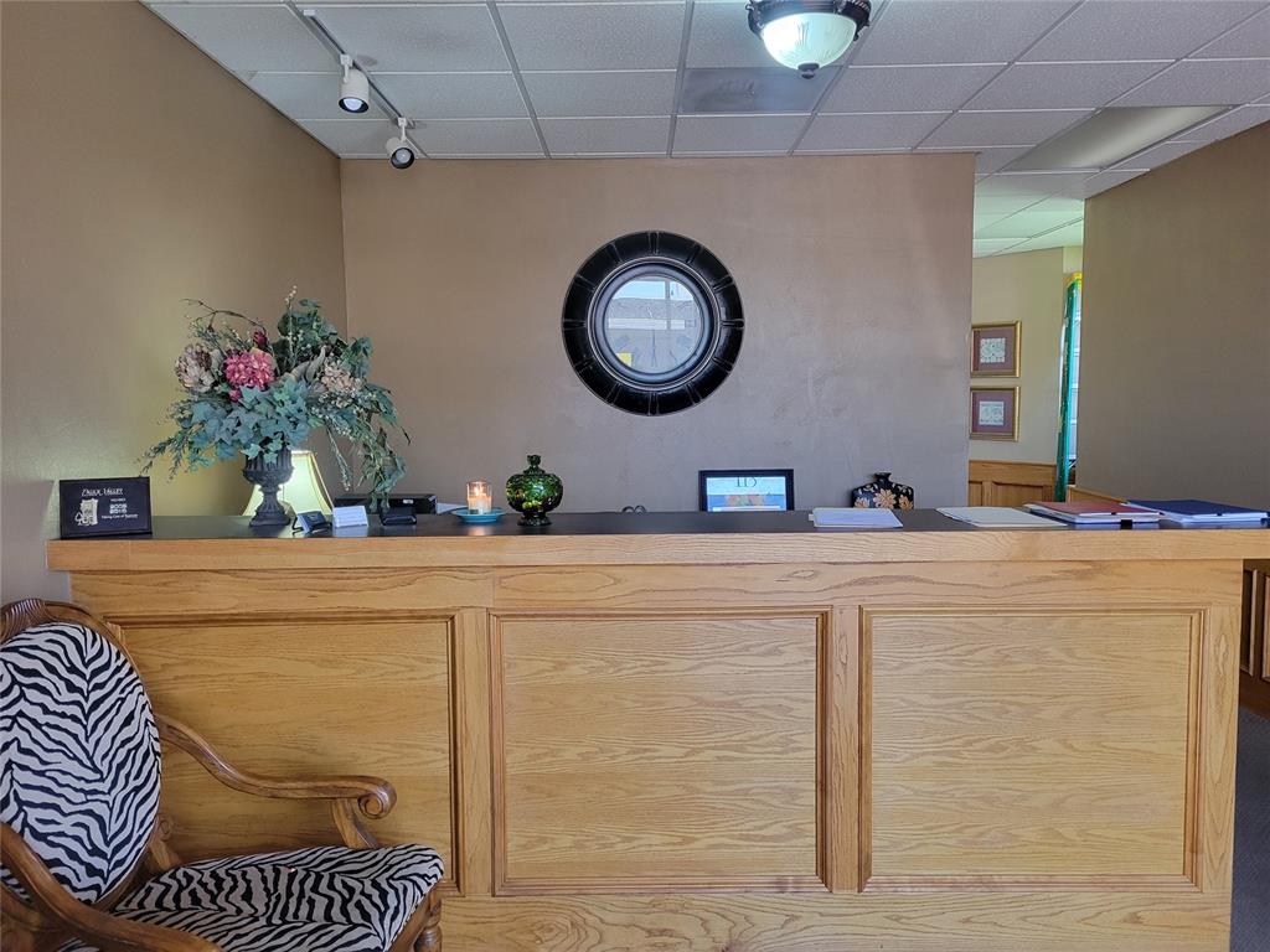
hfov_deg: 67.3
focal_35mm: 26
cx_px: 635
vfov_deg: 53.1
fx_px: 954
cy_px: 476
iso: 320
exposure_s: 1/120
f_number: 1.8
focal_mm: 5.4
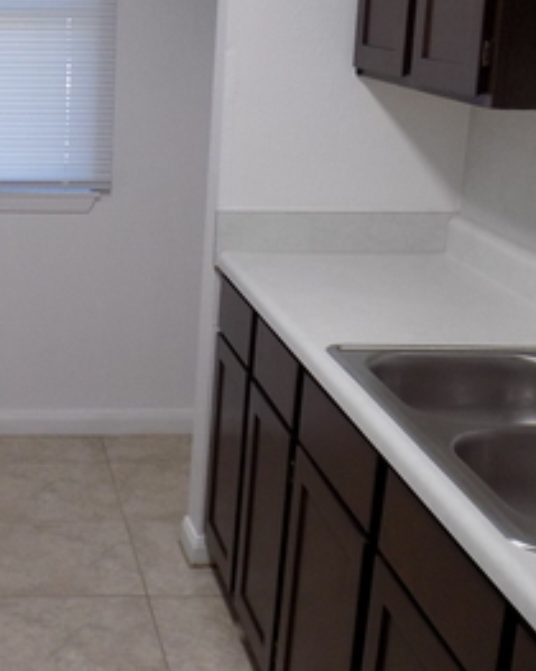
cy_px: 270
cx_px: 6
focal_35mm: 57
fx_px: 1132
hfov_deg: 25.4
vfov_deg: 32.9
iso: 100
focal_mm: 4
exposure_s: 1/30
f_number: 3.1
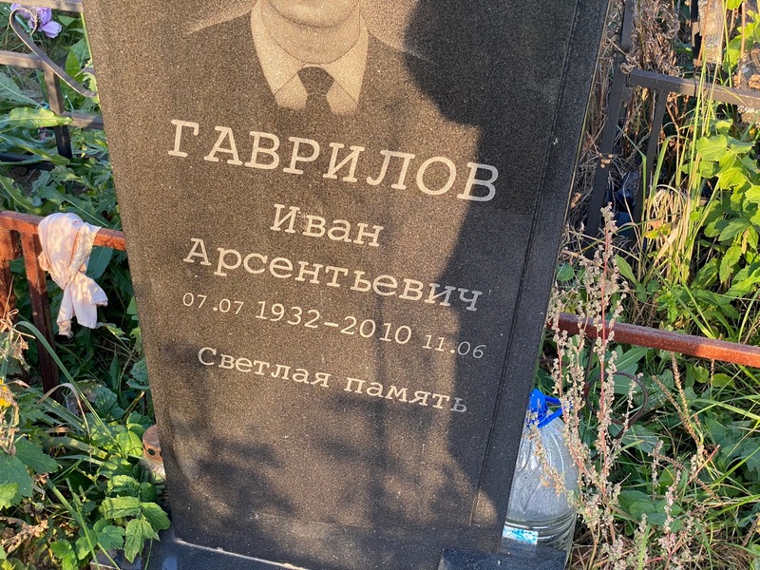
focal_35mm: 52
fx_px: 1142
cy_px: 285
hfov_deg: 36.8
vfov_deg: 28.0
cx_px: 380
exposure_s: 1/122
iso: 25
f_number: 2
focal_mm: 6
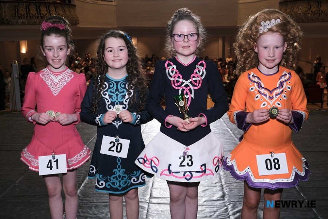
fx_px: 301
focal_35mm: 33
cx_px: 164
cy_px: 110
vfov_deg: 40.0
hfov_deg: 57.2
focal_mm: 22.3
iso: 400
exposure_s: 1/60
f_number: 4.5
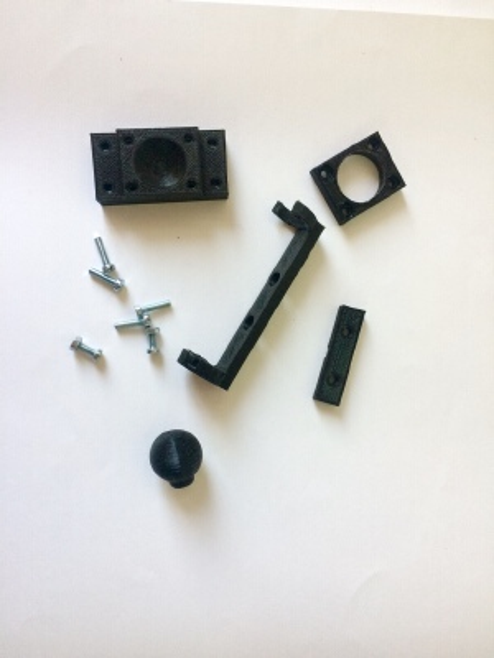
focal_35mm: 29
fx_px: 552
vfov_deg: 61.7
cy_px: 329
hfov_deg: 48.2
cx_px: 247
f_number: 2.2
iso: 64
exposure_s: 1/33
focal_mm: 4.15
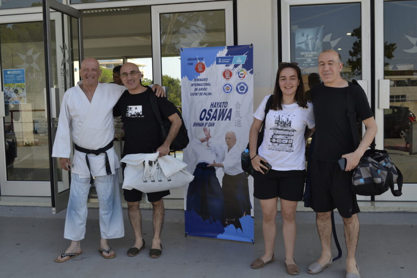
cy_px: 139
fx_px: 487
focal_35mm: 42
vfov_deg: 31.9
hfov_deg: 46.4
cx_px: 208
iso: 100
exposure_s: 1/160
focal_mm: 28
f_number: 6.3
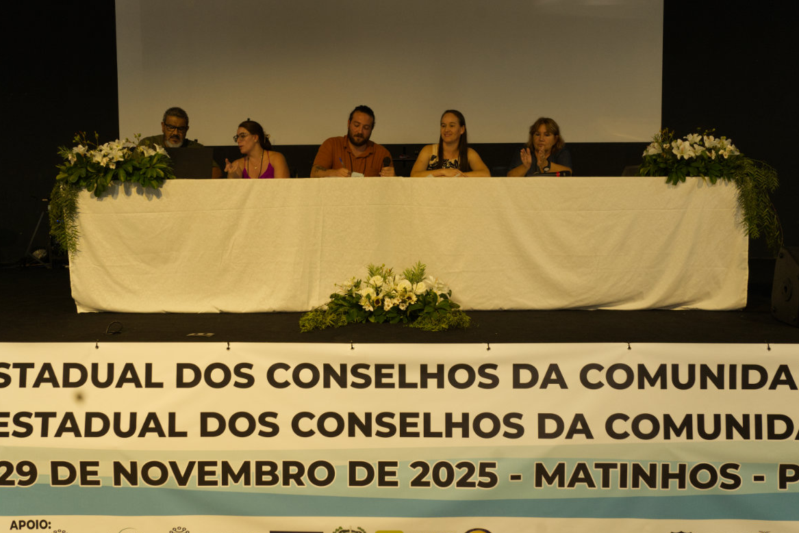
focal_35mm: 36
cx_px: 402
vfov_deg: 36.9
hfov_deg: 53.1
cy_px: 262
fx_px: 799
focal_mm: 35
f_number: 5.6
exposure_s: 1/80
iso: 3200
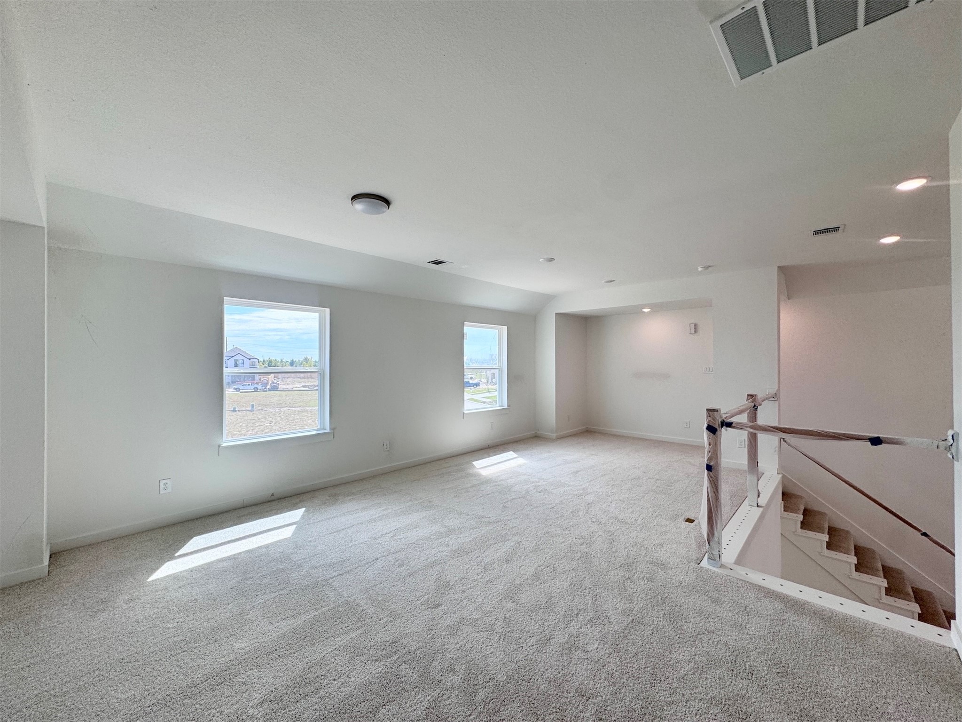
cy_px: 361
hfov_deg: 102.1
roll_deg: -0.1
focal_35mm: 14
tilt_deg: +0.5
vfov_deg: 85.7
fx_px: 389
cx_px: 481
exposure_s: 1/297
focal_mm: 2.22
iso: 40
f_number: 2.2
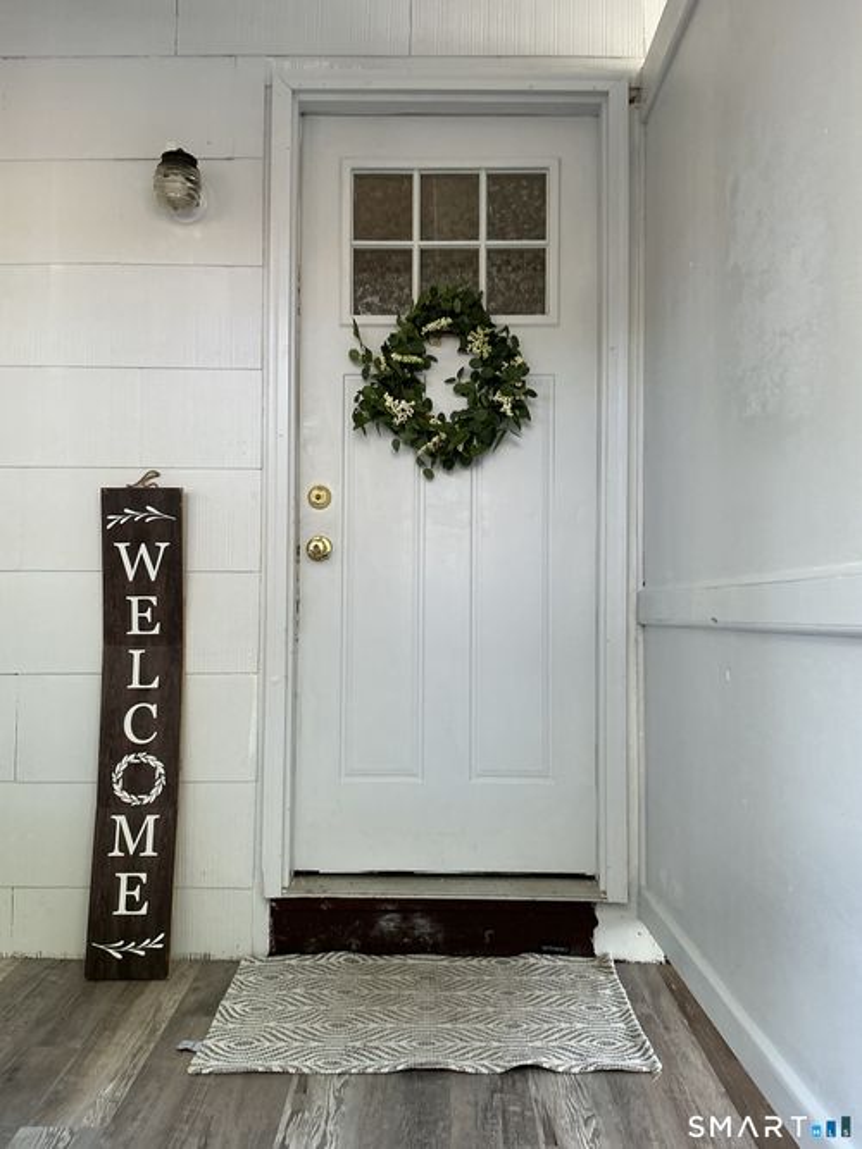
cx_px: 431
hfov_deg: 48.2
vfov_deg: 61.7
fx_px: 963
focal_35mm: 29
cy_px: 574
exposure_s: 1/60
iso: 50
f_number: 1.8
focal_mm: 3
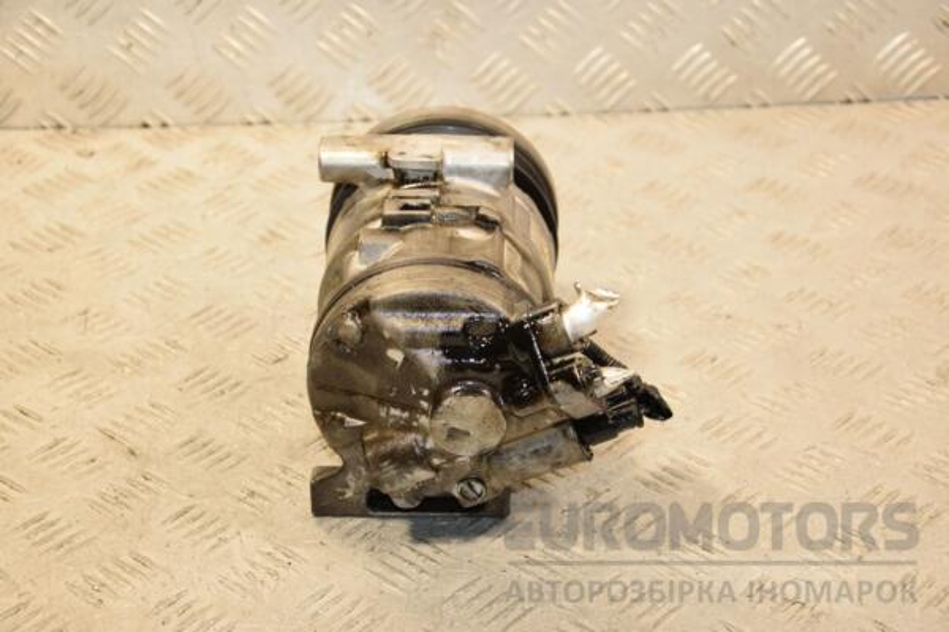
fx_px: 2056
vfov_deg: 17.5
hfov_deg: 26.0
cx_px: 474
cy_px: 316
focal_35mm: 78
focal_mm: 52
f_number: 5.6
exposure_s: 1/200
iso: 800
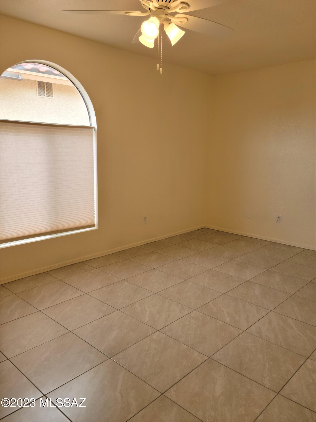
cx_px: 158
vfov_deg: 63.4
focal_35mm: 28
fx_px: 341
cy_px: 211
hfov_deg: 49.7
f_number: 2
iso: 40
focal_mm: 5.9
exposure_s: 1/60
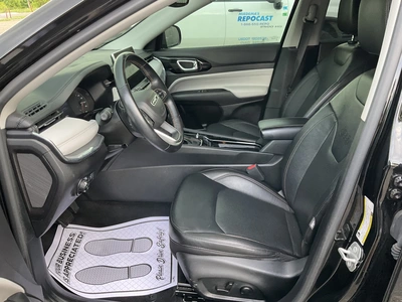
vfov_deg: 48.2
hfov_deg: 61.7
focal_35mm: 29
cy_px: 151
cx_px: 201
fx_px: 337
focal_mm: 3
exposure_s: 1/60
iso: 80
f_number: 1.8
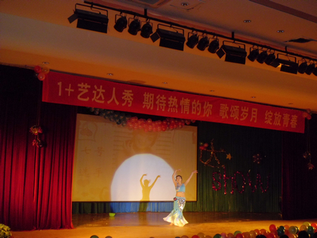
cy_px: 119
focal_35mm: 47
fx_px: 430
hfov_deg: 40.4
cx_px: 158
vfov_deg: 30.9
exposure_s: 1/60
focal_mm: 8.3
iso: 200
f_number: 3.4
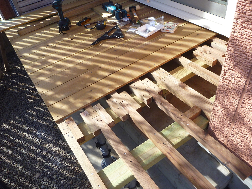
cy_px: 92
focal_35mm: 29
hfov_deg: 61.7
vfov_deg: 48.2
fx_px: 211
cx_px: 123
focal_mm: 4.9
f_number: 3.3
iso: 80
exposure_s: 1/250
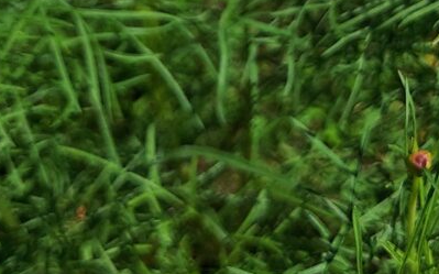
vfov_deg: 14.4
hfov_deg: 24.3
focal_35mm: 85
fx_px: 1017
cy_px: -128
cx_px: 284
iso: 50
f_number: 2
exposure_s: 1/2439
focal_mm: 4.6
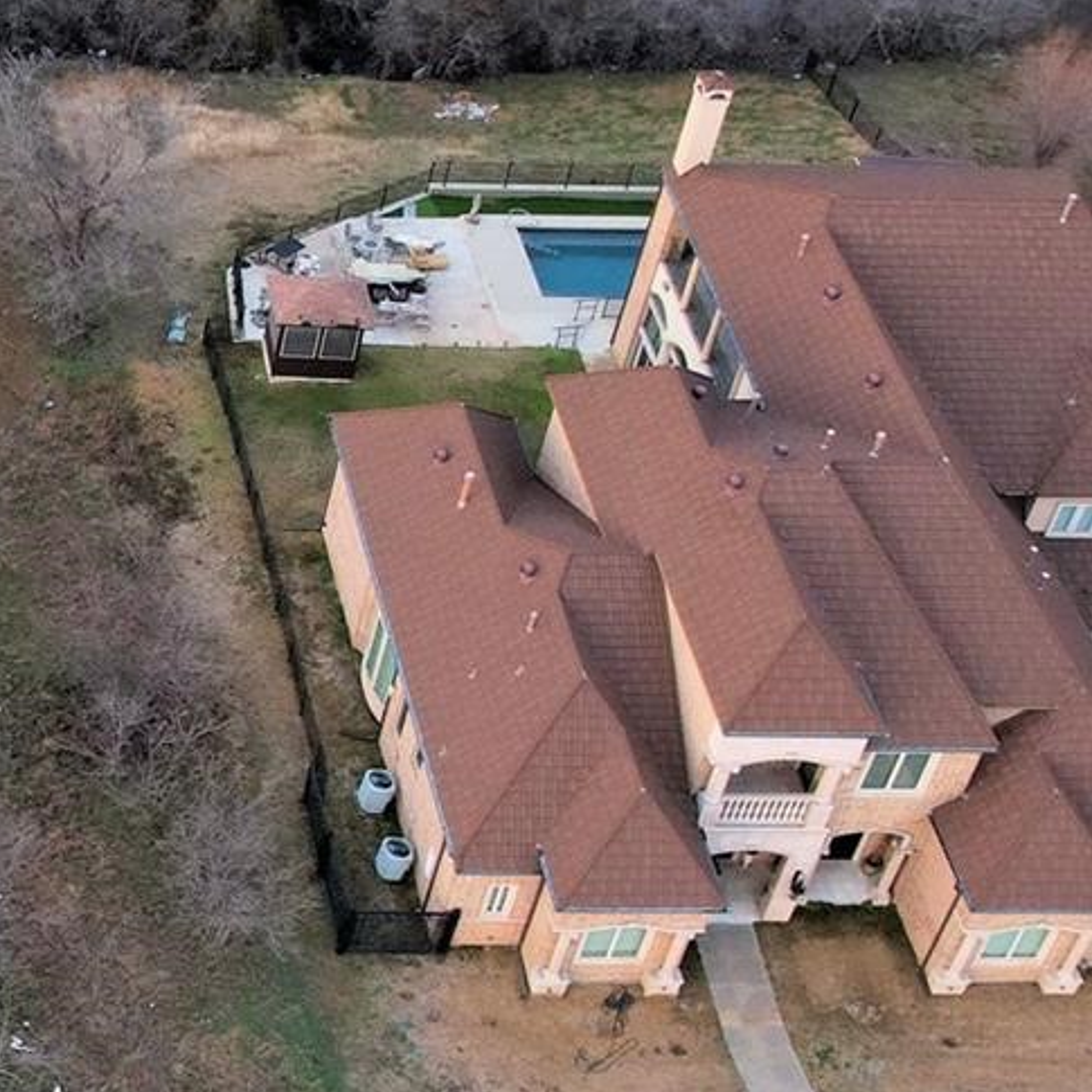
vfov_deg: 21.9
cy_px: 650
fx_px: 2820
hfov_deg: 19.7
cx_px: -419
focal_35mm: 79
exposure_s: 1/15
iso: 390
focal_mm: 8.38
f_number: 2.8
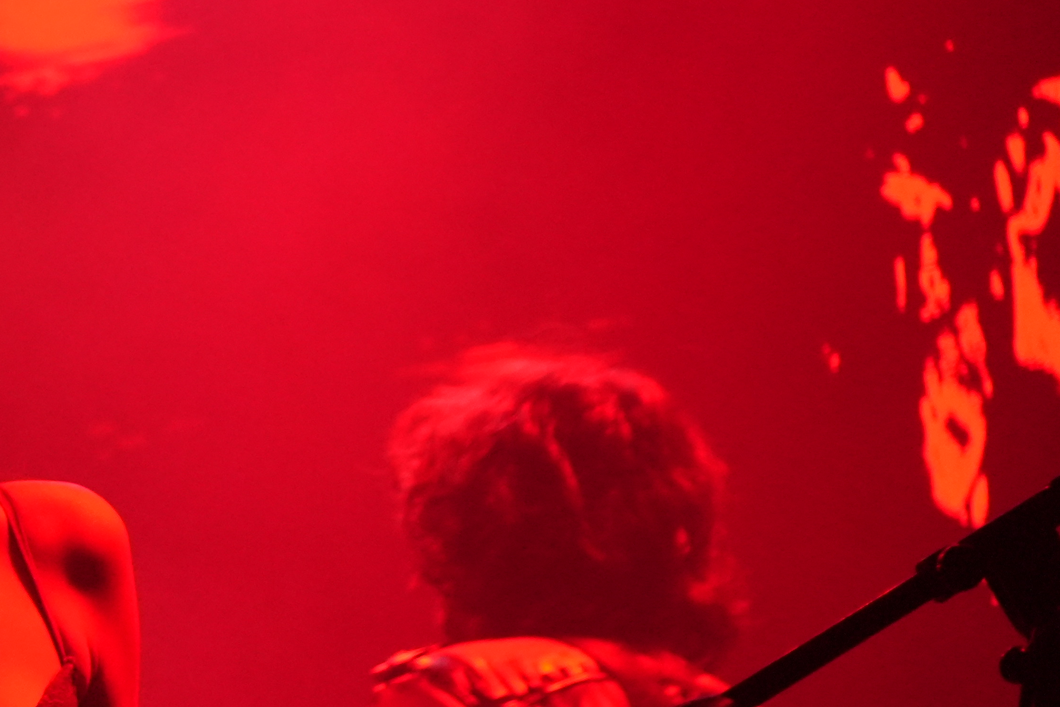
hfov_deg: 9.1
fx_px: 6478
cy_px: 766
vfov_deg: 6.2
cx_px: -519
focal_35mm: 220
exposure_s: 1/100
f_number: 5.6
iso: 3200
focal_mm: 70
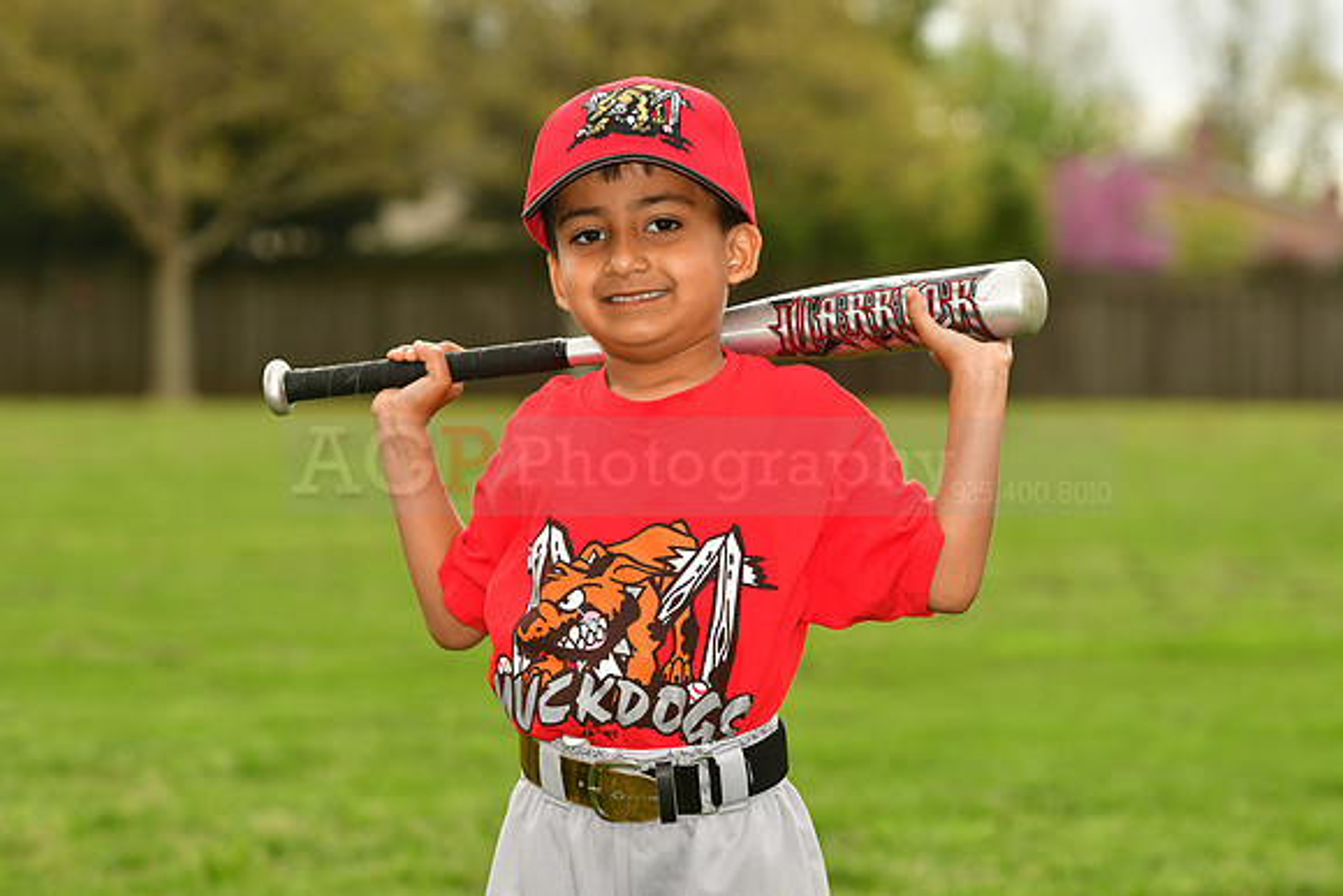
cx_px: 672
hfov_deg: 11.4
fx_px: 6716
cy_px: 448
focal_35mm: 180
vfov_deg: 7.6
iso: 200
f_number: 5
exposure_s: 1/500
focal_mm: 120
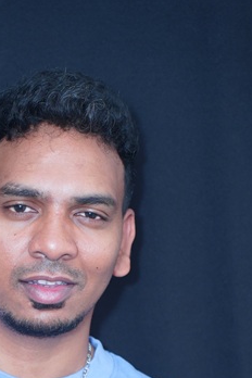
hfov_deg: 7.1
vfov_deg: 10.5
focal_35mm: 194
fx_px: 2037
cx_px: 37
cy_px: 408
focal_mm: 75
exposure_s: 1/200
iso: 640
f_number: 2.8
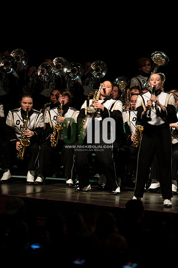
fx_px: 2230
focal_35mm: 300
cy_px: 134
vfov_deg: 6.9
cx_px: 89
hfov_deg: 4.6
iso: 3200
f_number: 2.8
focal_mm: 300
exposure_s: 1/500
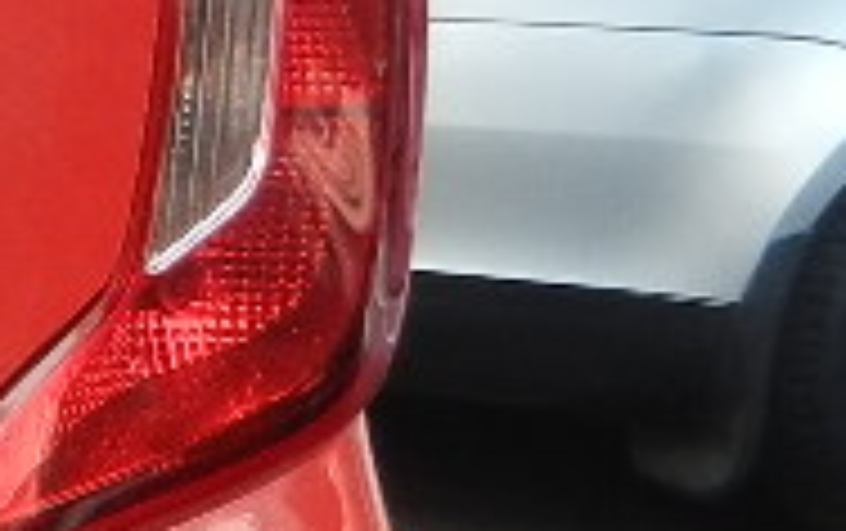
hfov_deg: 11.2
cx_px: -1413
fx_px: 3324
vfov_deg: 9.1
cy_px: 342
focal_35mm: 144
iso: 160
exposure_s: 1/100
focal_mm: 4.5
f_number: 3.5
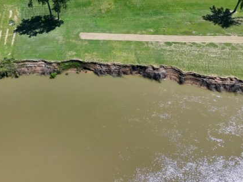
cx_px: 101
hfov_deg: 53.7
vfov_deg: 41.4
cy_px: 65
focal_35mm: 34
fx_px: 239
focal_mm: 6.72
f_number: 1.7
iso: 230
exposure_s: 1/6000
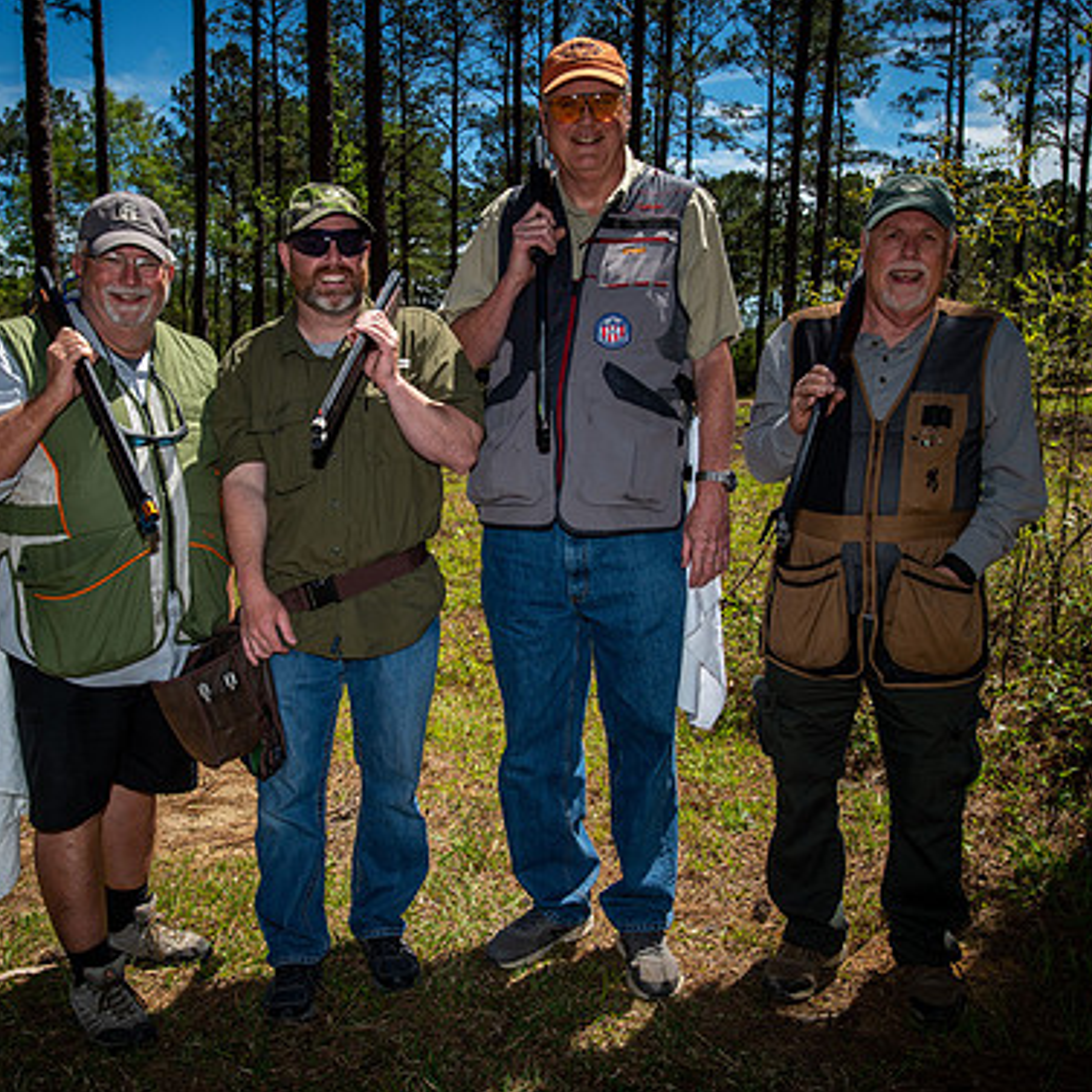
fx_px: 1213
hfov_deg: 48.4
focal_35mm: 34
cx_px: 490
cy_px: 547
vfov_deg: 48.5
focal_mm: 26
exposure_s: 1/250
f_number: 6.3
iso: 100
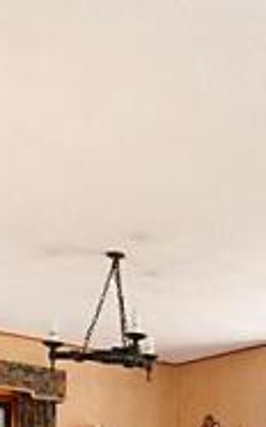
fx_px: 627
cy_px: 483
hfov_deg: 22.1
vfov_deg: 32.5
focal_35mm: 54
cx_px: 321
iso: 200
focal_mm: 10
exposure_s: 1/5
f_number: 8
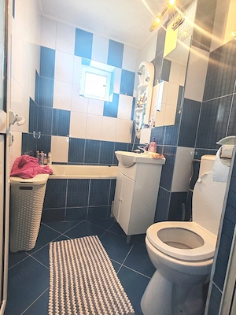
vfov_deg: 94.5
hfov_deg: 78.1
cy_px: 158
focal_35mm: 16
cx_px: 118
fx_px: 145
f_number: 2.2
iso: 125
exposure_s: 1/33
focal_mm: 1.96
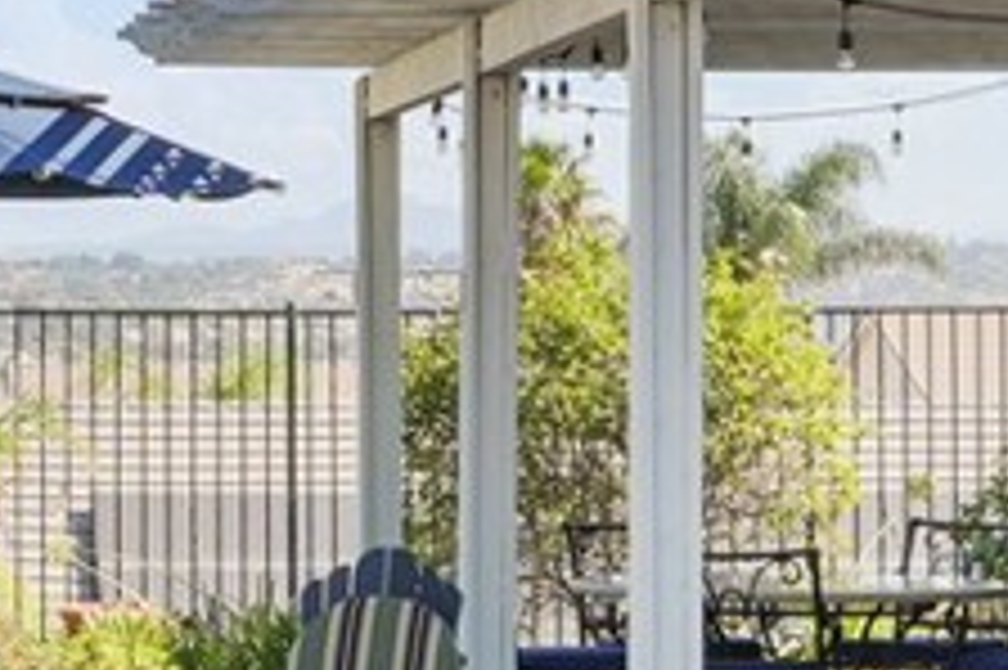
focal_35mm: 160
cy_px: 389
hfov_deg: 12.7
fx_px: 4477
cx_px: 81
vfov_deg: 8.6
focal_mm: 35
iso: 320
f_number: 18
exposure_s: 1/125
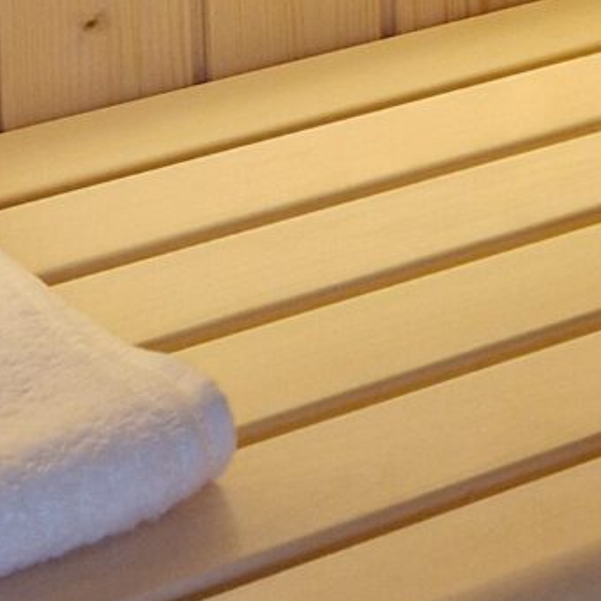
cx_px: 912
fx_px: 3005
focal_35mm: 153
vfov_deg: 10.6
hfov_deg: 11.0
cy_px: -567
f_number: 1.8
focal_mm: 5.4
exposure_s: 1/100
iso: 200
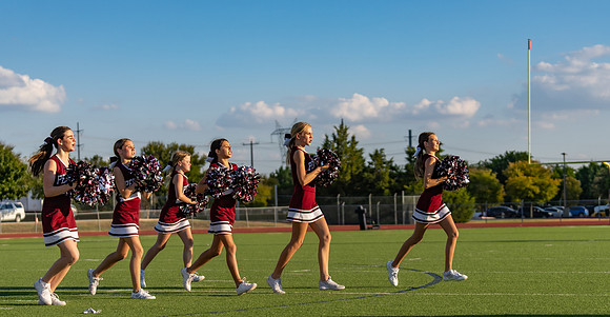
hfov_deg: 25.5
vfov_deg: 13.4
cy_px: 218
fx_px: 1347
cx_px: 327
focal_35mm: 85
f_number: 2.8
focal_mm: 70
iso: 100
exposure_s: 1/2000
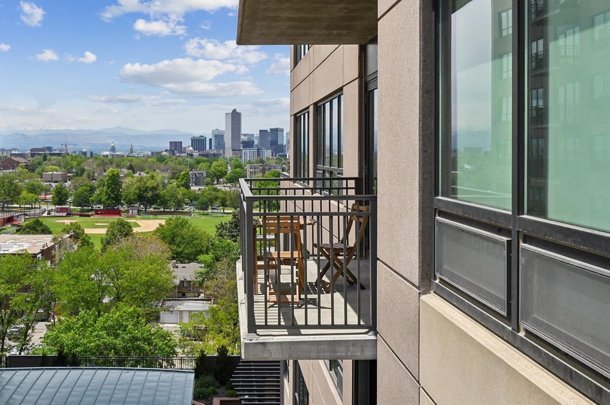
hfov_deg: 48.0
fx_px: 677
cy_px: 154
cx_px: 226
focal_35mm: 40
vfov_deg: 33.2
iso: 400
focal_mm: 30
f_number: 16
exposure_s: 1/640
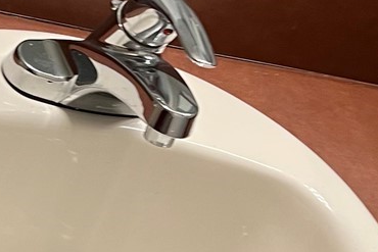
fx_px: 1229
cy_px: 188
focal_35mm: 117
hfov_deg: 17.2
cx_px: 34
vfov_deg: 11.7
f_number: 1.5
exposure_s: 1/60
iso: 100
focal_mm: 5.7
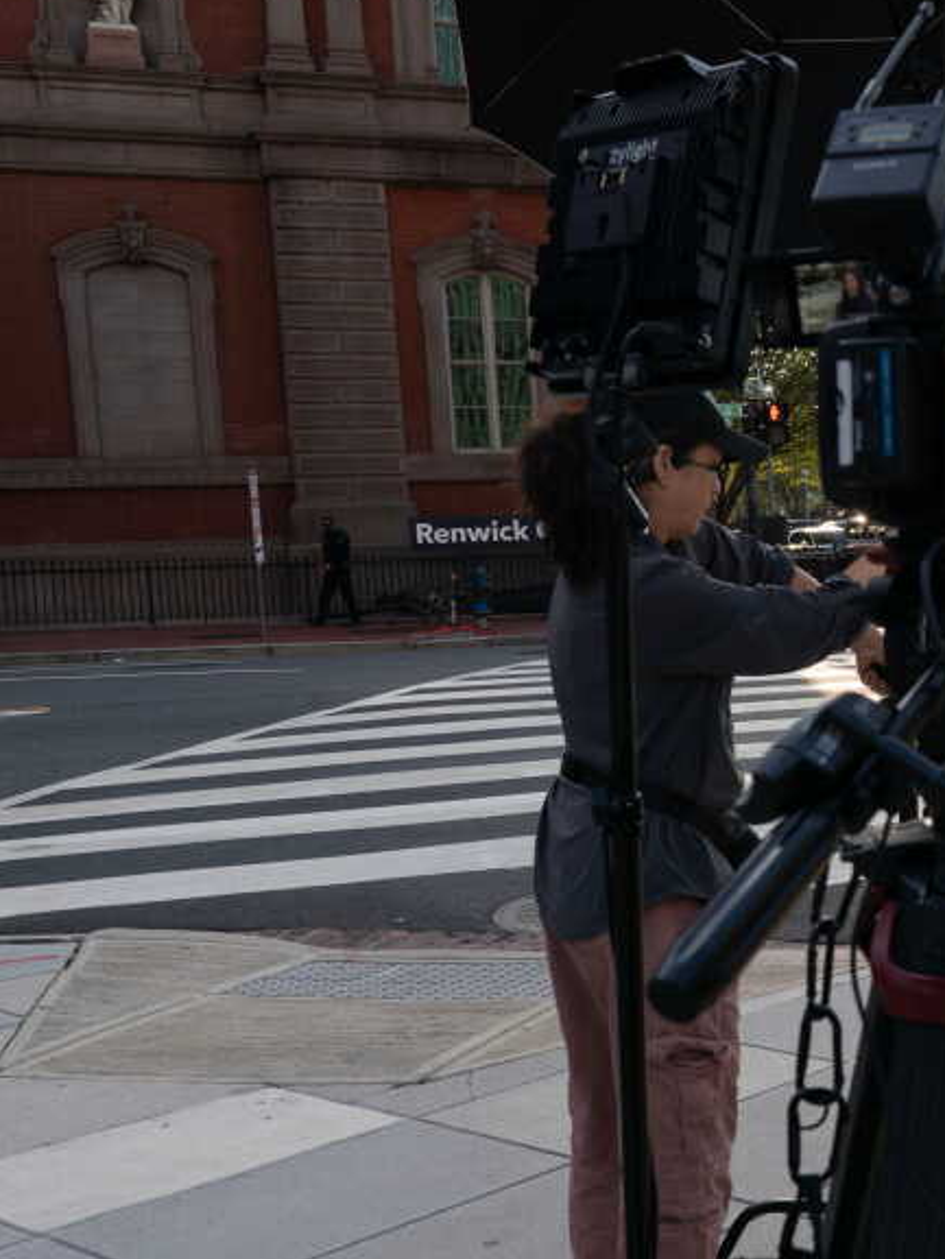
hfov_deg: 28.2
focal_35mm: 44
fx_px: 1601
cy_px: 784
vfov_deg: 42.6
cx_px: 1163
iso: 200
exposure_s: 1/160
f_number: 8
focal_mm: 24
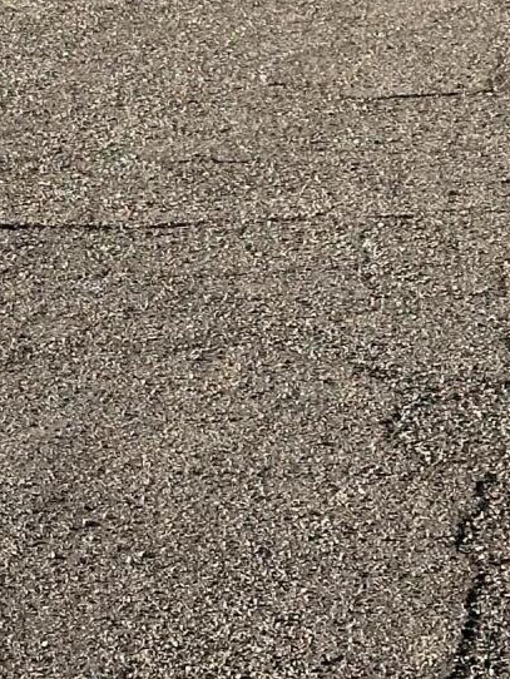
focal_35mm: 177
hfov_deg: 8.4
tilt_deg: +1.3
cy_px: -441
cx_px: 140
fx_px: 3474
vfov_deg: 10.6
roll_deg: +1.5
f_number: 1.78
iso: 64
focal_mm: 6.86
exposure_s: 1/2667
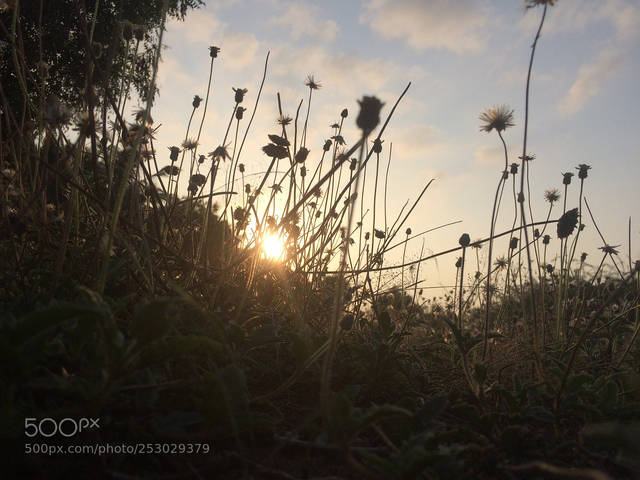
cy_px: 240
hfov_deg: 61.7
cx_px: 320
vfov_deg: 48.2
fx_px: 536
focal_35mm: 29
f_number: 2.2
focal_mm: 4.15
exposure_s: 1/3425
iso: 32
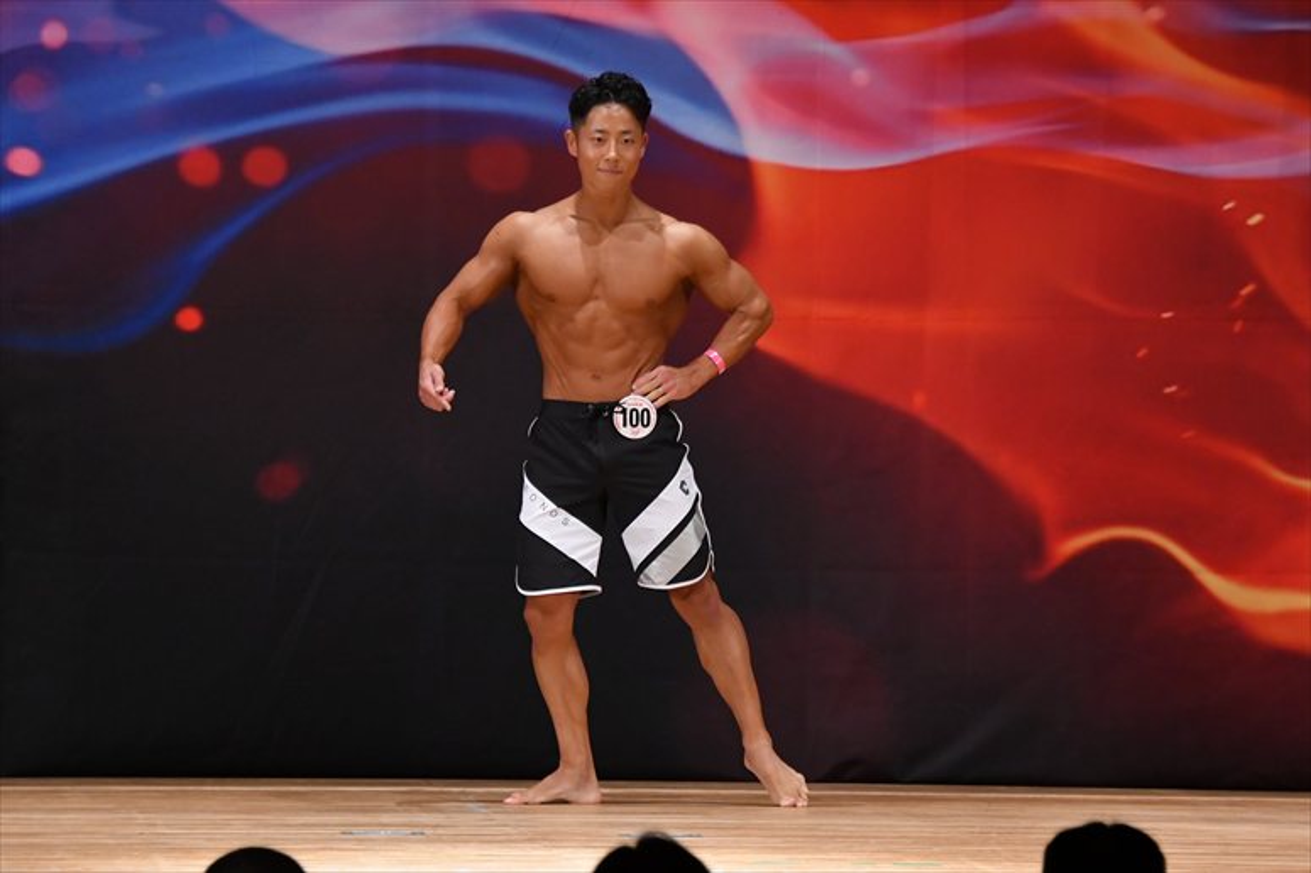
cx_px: 656
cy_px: 436
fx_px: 10374
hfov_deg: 7.2
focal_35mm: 285
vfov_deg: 4.8
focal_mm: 190
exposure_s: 1/400
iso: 3200
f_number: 5.6
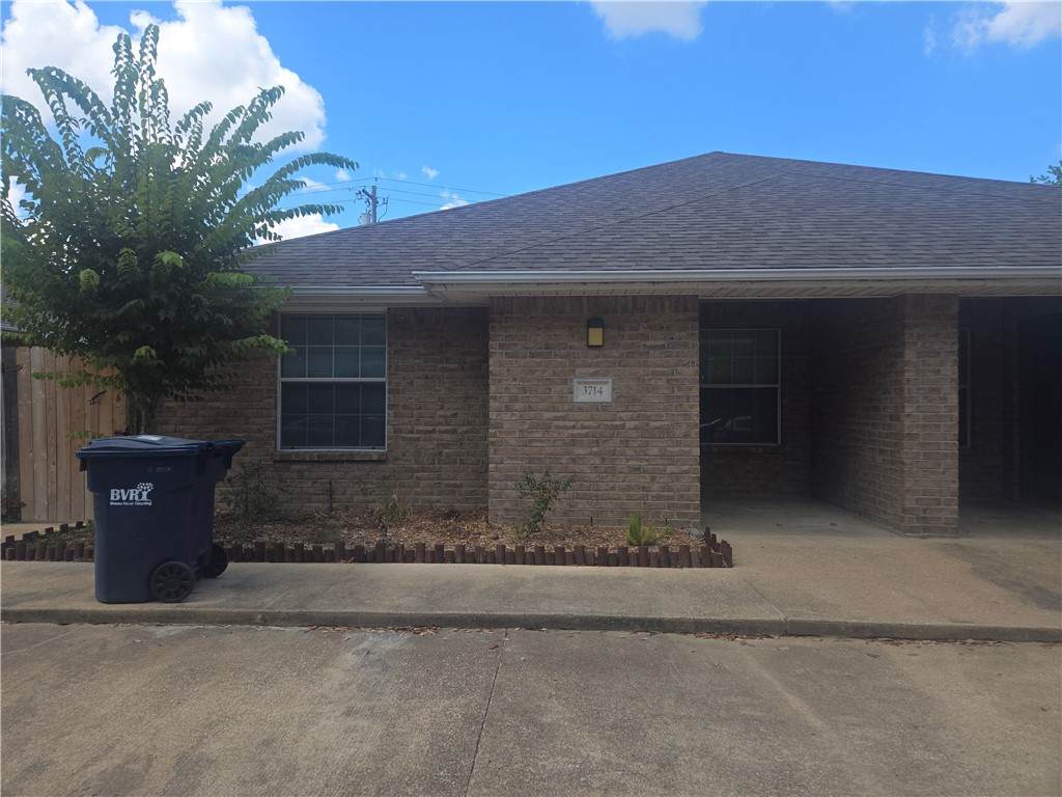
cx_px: 531
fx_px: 706
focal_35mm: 23
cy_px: 398
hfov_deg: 73.9
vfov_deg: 58.9
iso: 25
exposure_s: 1/952
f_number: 1.8
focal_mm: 5.4
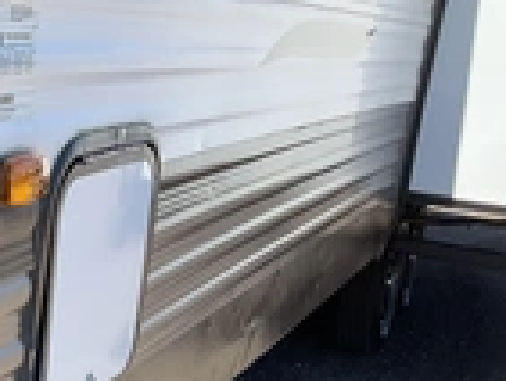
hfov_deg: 22.4
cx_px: -65
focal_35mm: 82
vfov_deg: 17.1
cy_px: 471
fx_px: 1200
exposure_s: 1/1015
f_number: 1.8
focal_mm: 3
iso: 25
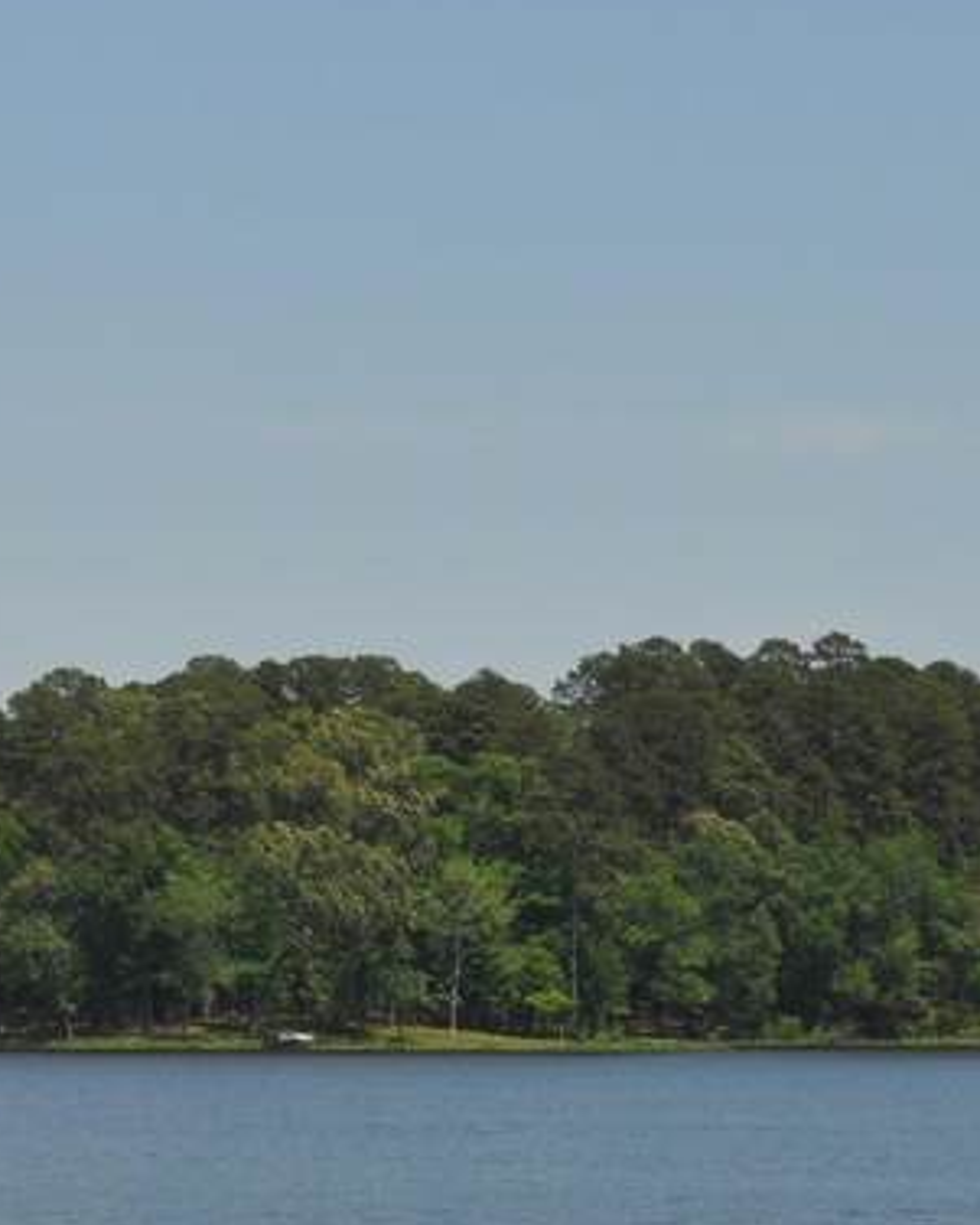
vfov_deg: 10.6
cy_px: 508
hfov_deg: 8.3
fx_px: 6596
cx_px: -625
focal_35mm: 182
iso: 200
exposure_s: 1/400
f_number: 10
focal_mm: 38
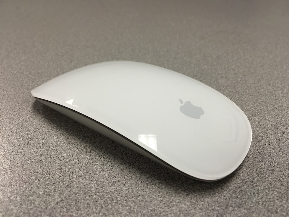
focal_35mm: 29
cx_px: 144
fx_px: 242
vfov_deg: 48.2
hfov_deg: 61.7
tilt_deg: -29.7
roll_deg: -1.6
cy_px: 108
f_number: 2.2
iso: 25
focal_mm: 4.15
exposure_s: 1/15
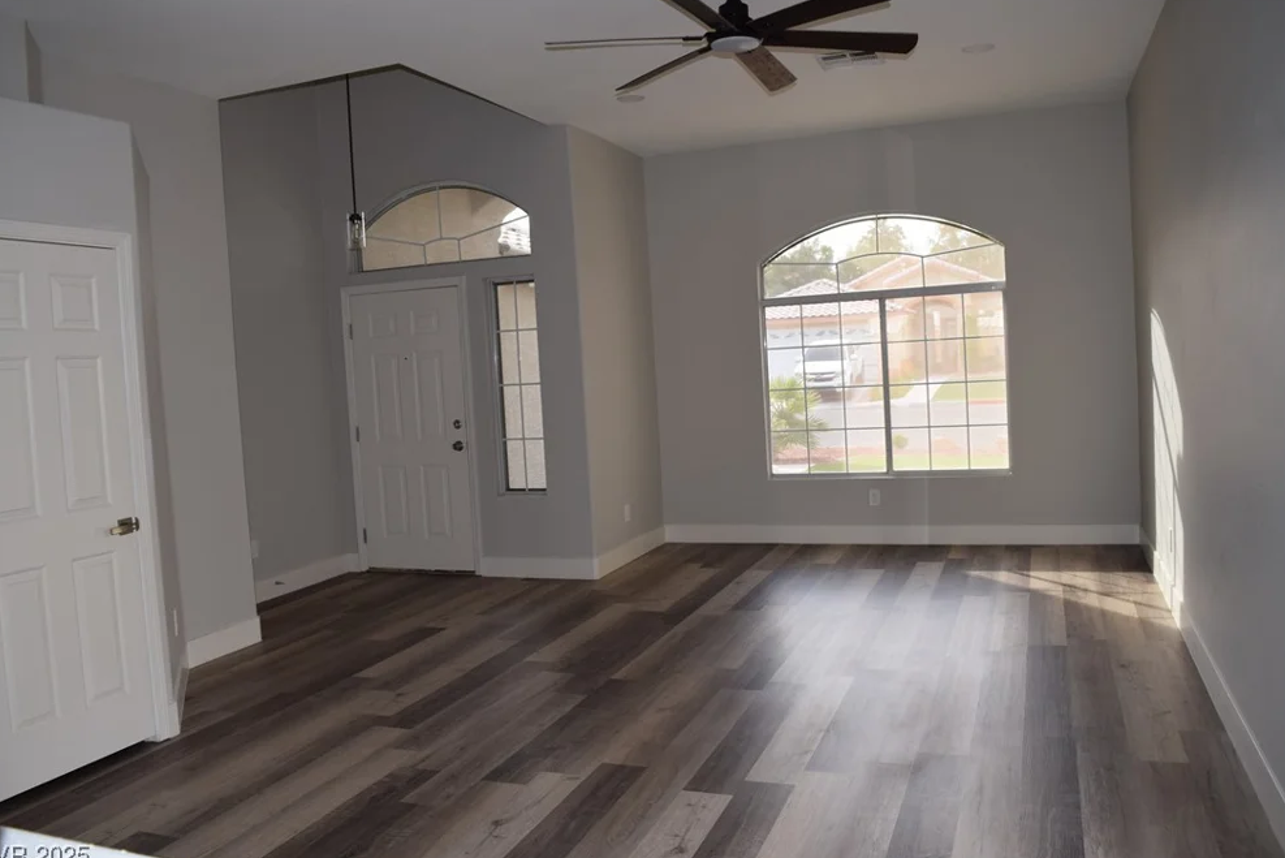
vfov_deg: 46.4
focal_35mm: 28
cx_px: 638
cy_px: 436
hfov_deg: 65.4
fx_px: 1000
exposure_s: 1/125
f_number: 5.6
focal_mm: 18
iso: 400
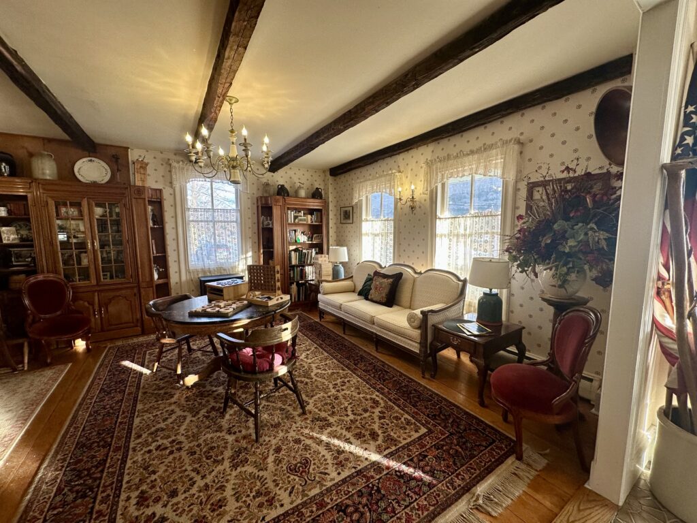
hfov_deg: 102.1
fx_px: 282
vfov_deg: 85.7
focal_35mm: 14
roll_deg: -0.1
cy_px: 262
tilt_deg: -6.7
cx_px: 348
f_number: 2.2
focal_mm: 2.22
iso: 100
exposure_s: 1/120
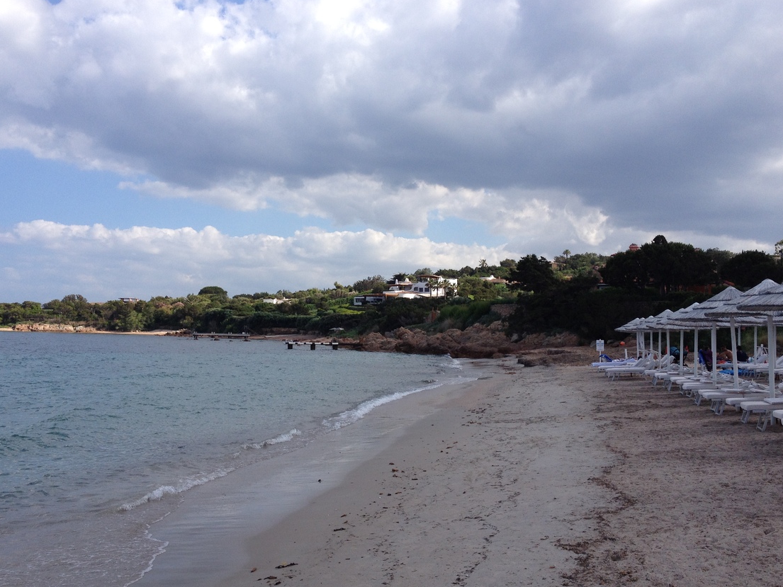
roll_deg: -1.0
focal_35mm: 38
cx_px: 385
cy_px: 295
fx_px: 860
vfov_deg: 37.7
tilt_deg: +0.3
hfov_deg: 49.0
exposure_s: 1/1493
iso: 50
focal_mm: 4.28
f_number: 2.4
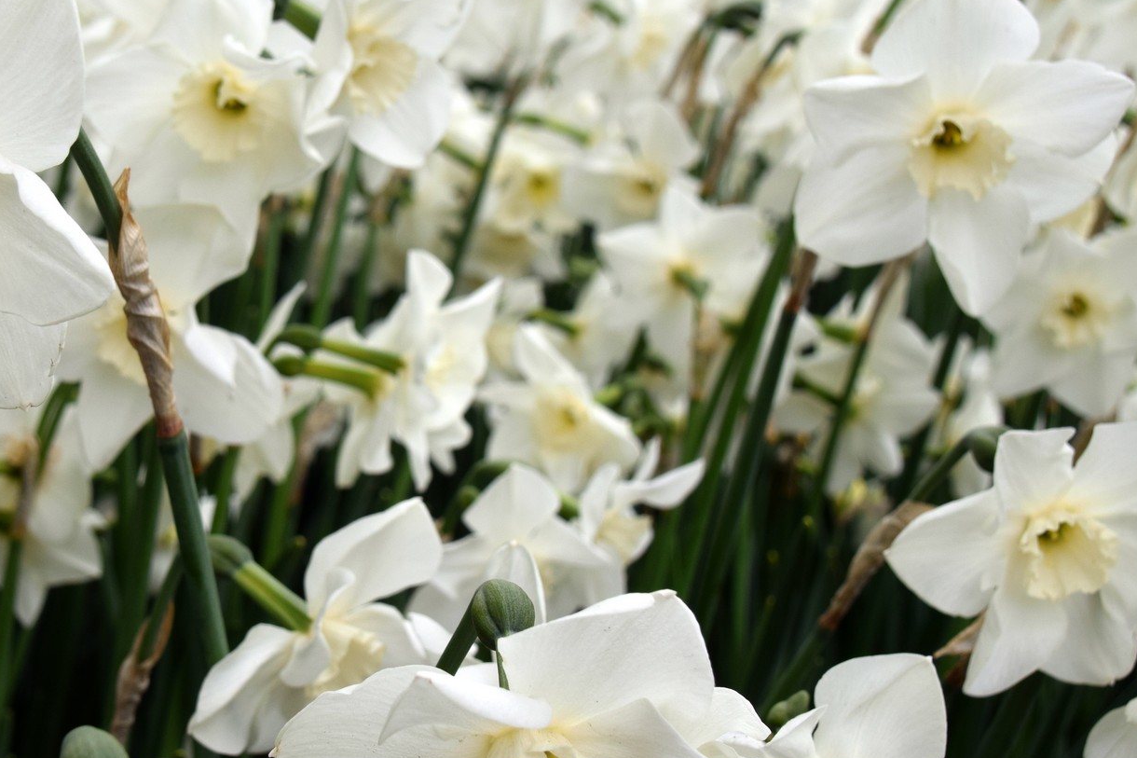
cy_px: 380
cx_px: 377
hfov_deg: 23.8
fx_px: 2684
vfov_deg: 16.1
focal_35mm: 85
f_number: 10
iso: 200
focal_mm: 32
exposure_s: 1/400
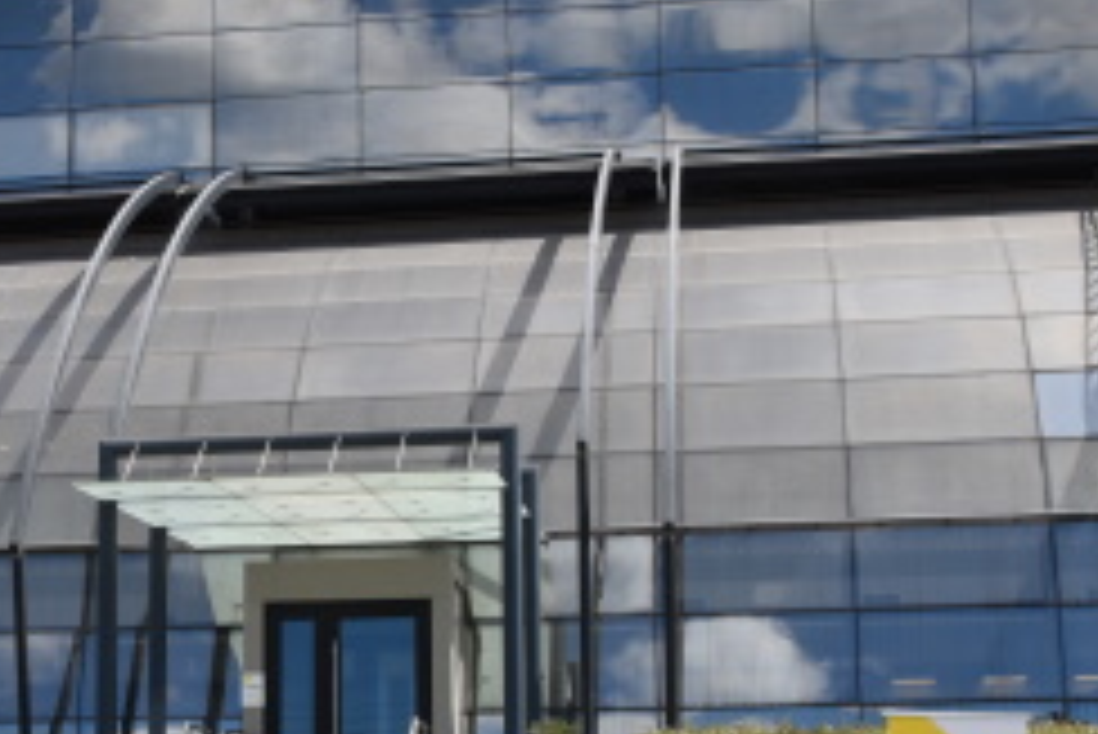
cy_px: 482
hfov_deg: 24.9
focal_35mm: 81
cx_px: 342
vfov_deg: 16.8
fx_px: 2472
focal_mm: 22
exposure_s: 1/400
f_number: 10
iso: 200
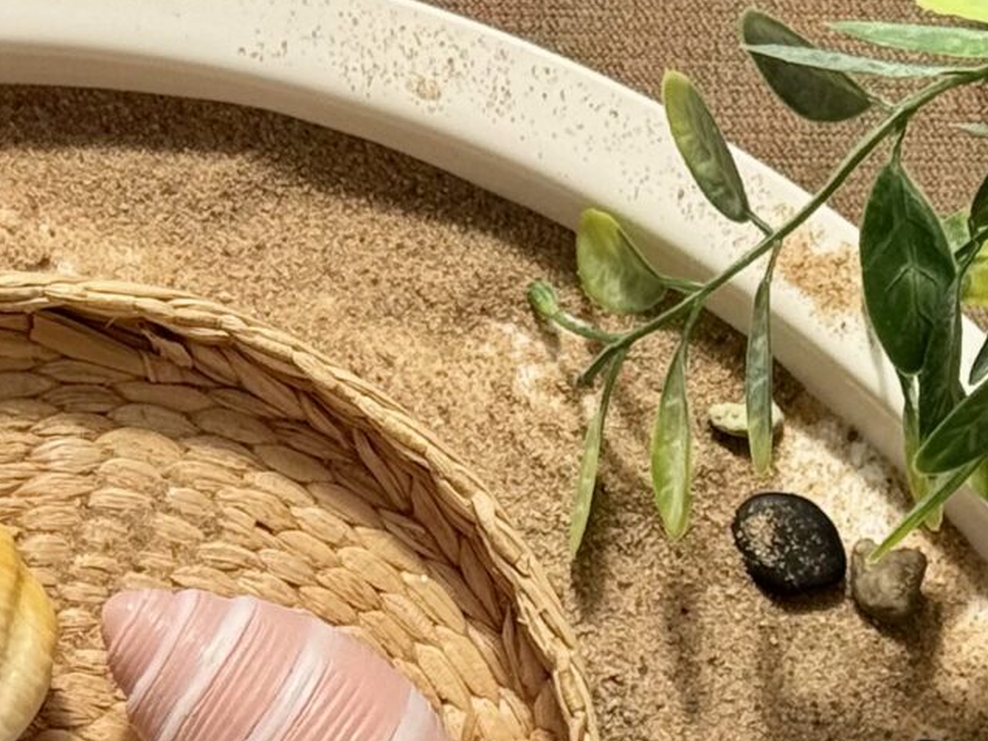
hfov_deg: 10.2
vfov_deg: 7.5
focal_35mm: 193
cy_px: 1321
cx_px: 88
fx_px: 5510
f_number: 1.78
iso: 64
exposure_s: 1/3425
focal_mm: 6.76
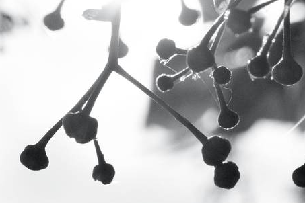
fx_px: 1677
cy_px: -106
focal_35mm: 198
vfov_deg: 6.8
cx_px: 180
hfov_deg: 10.4
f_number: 8
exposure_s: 1/1500
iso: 640
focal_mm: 37.6
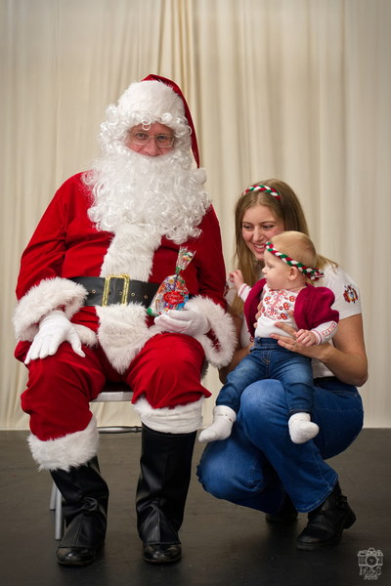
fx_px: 733
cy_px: 293
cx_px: 196
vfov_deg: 43.6
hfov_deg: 29.9
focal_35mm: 45
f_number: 2.5
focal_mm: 45
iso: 500
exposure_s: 1/50
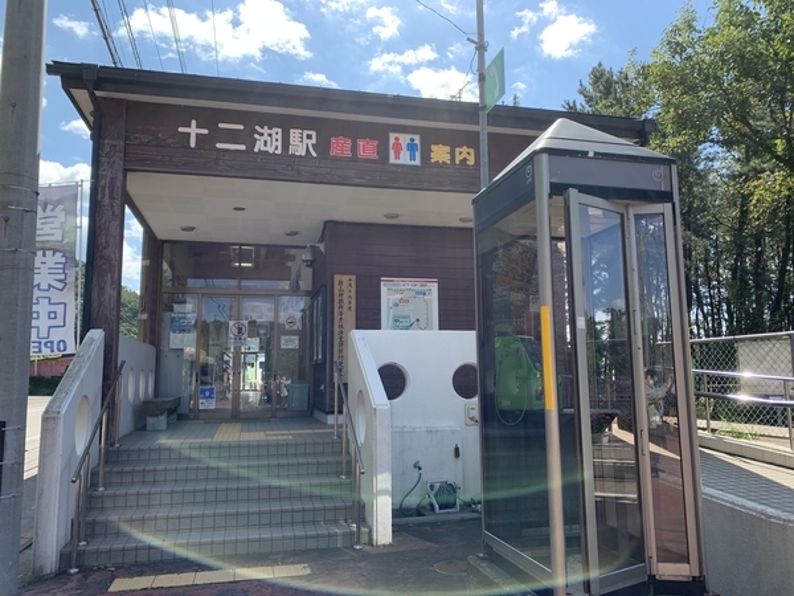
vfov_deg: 53.1
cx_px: 397
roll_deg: -0.4
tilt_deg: +8.3
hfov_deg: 67.3
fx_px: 596
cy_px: 298
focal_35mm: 26
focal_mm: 4.25
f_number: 1.8
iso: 25
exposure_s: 1/894
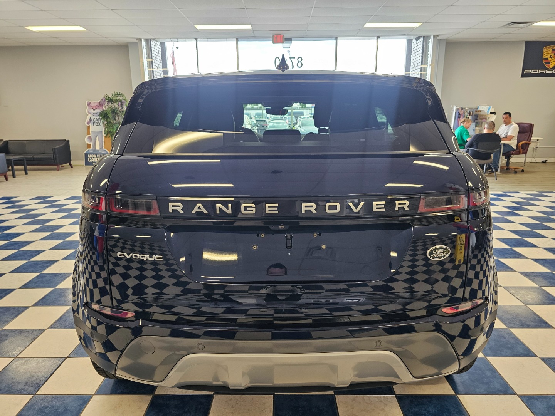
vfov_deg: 58.9
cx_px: 278
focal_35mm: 23
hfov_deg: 73.9
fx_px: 369
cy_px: 208
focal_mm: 6.3
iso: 160
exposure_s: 1/120
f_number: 1.7
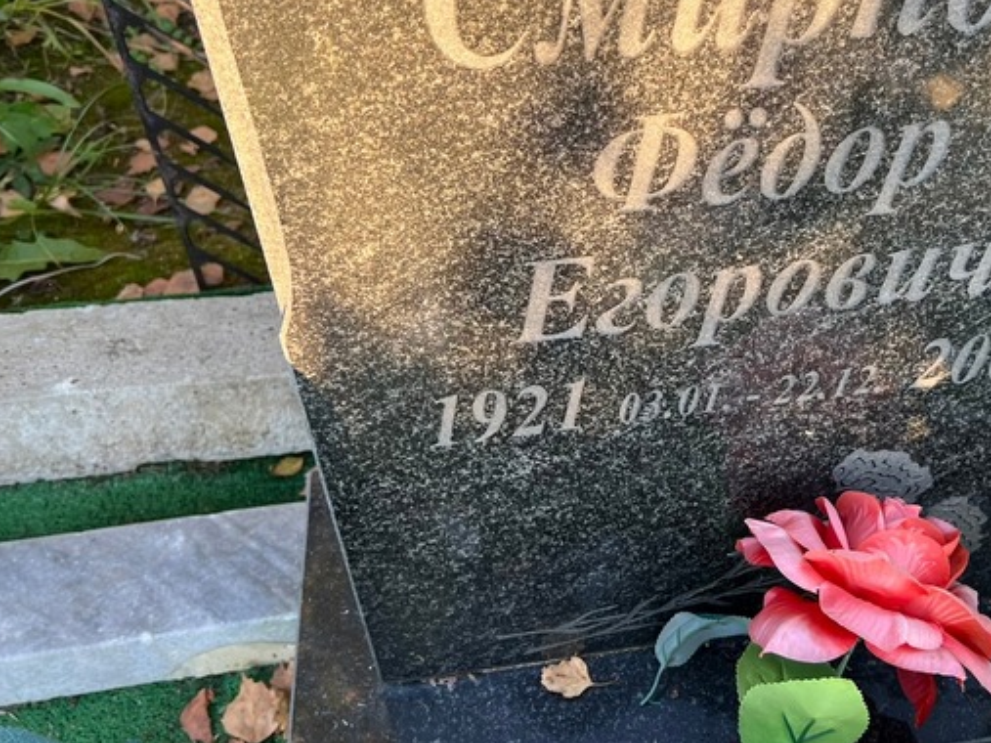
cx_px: 719
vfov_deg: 35.0
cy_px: 301
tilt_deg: -43.5
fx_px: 1173
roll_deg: -1.4
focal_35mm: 41
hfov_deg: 44.5
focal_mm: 5.7
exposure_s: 1/121
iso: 32
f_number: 1.5
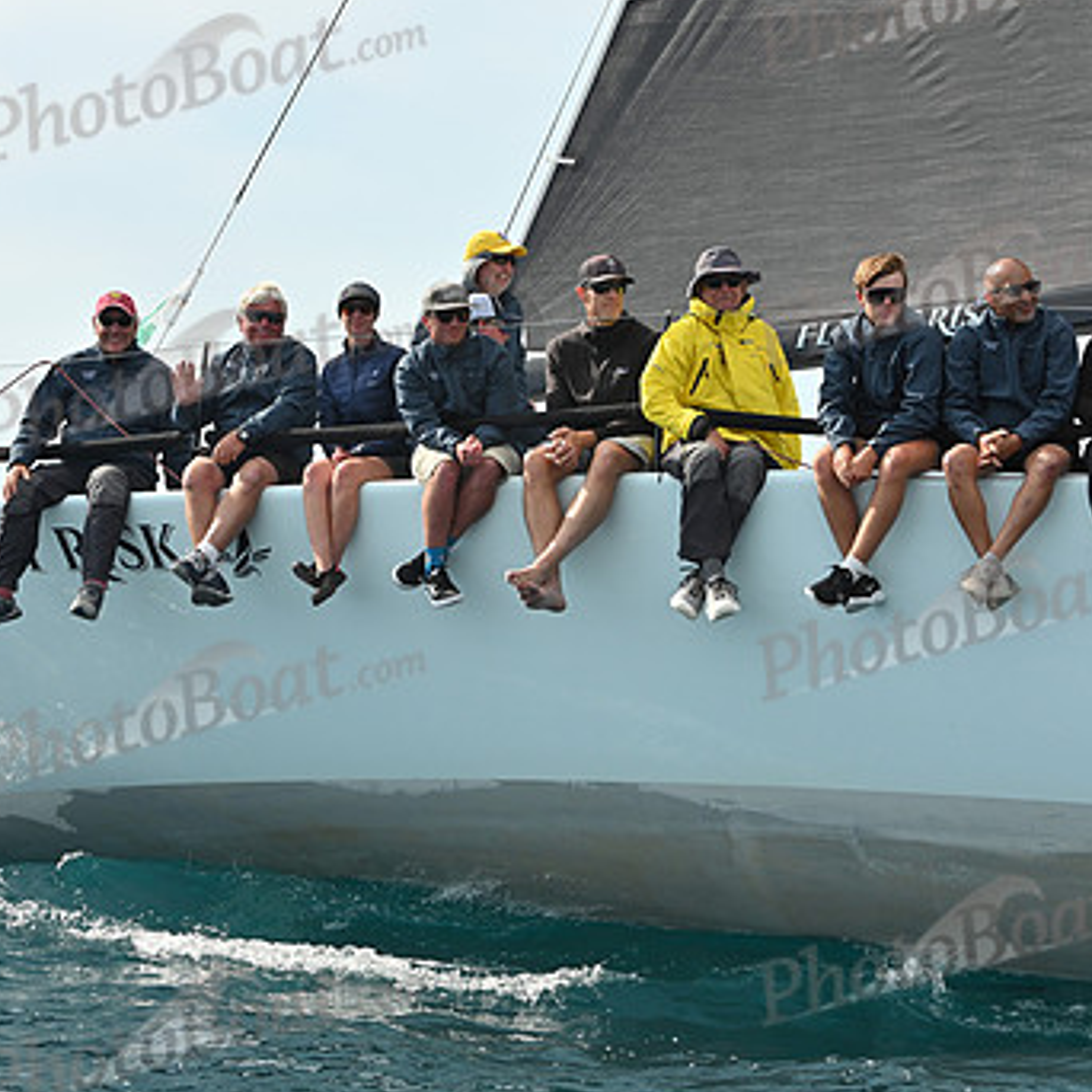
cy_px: 497
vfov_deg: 17.2
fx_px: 3605
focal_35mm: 101
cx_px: 594
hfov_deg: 17.2
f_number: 8
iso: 320
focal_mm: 70
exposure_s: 1/1000
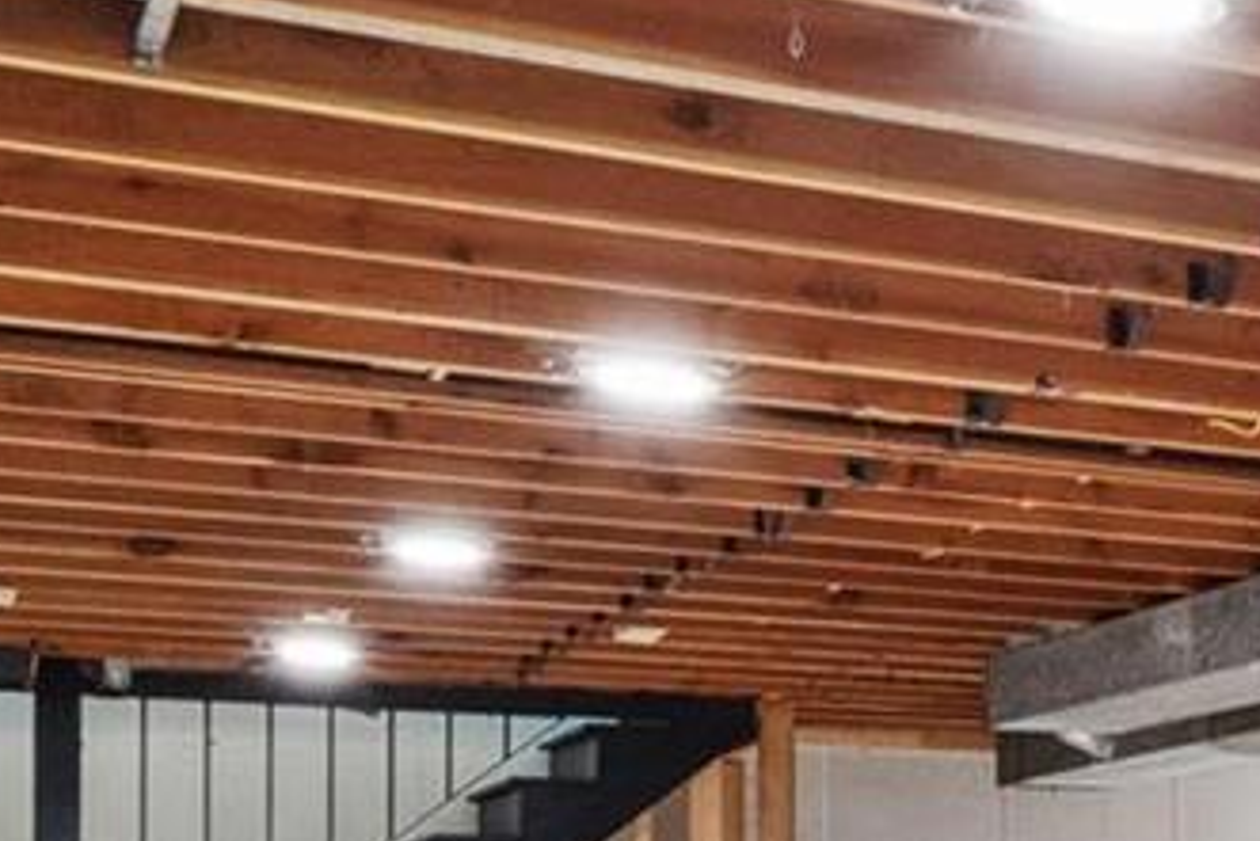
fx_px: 3046
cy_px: 1069
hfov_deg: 17.2
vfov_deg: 15.1
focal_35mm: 87
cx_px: 2497
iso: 400
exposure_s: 2
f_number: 9
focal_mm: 9
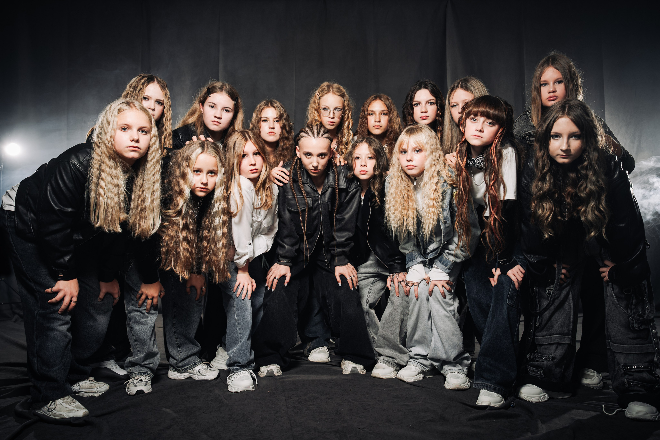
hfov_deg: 65.5
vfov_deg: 46.4
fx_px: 513
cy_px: 220
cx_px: 330
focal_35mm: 28
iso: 1000
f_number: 5.6
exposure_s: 1/160
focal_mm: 28
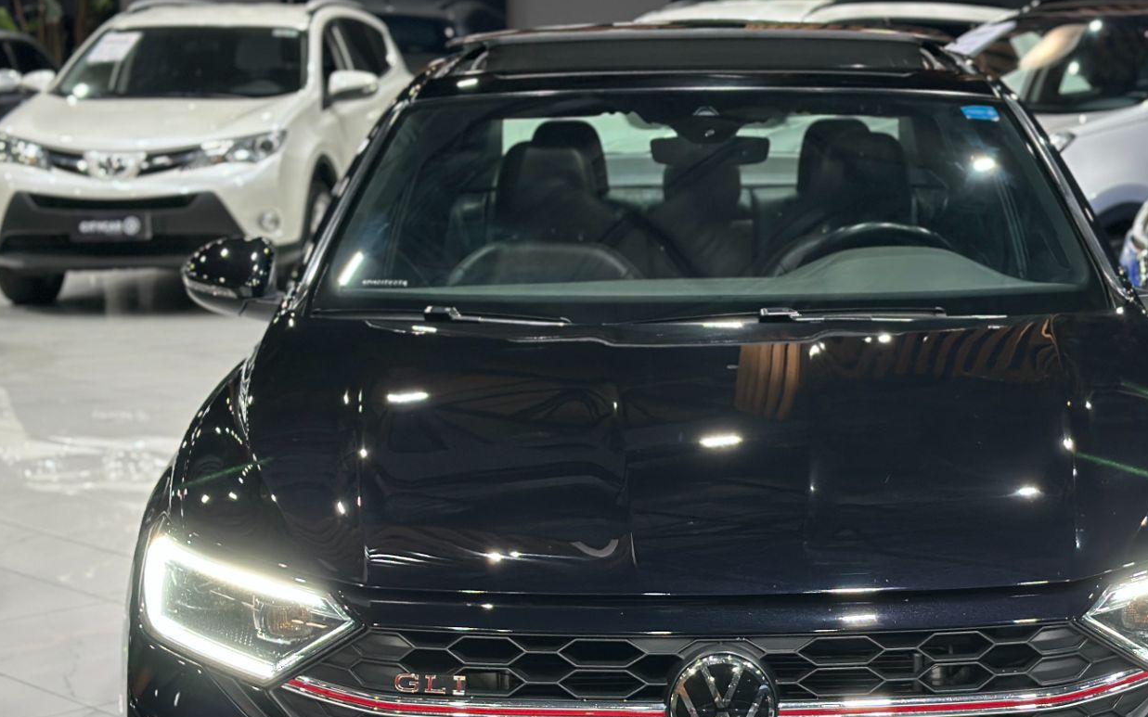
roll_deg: +0.4
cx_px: 708
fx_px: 2472
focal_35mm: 79
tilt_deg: -10.9
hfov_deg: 26.1
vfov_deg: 16.5
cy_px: 501
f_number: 1.78
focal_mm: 6.86
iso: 160
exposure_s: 1/60
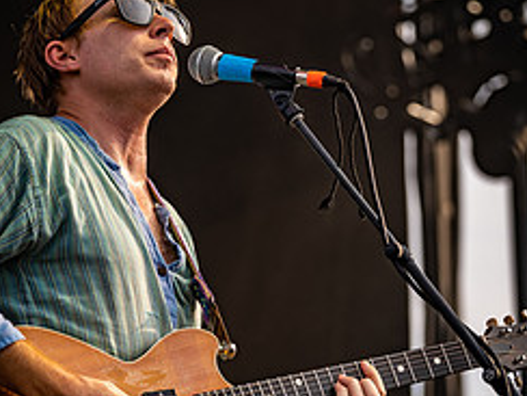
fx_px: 3273
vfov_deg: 6.9
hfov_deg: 9.2
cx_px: 248
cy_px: 348
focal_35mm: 215
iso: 100
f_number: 4.5
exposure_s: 1/320
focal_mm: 121
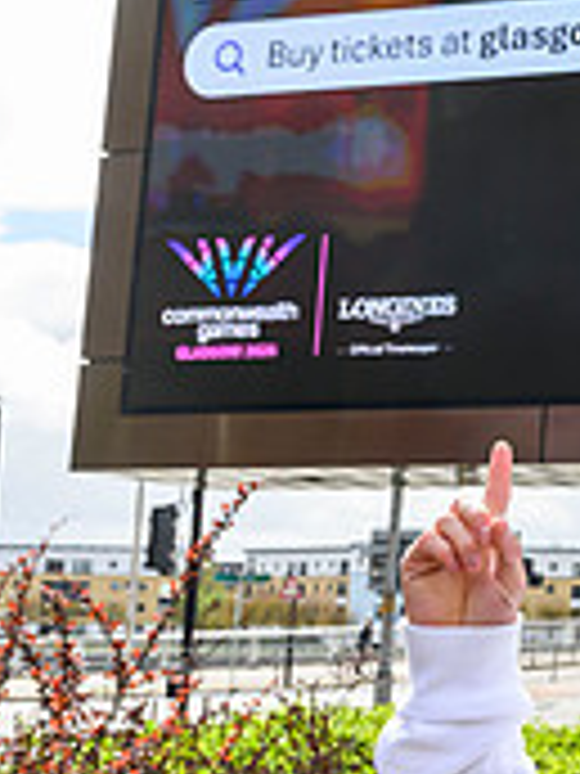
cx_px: 1138
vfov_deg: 25.0
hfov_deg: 15.4
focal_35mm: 78
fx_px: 1743
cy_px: 398
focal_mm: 24
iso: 500
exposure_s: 1/1000
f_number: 6.3
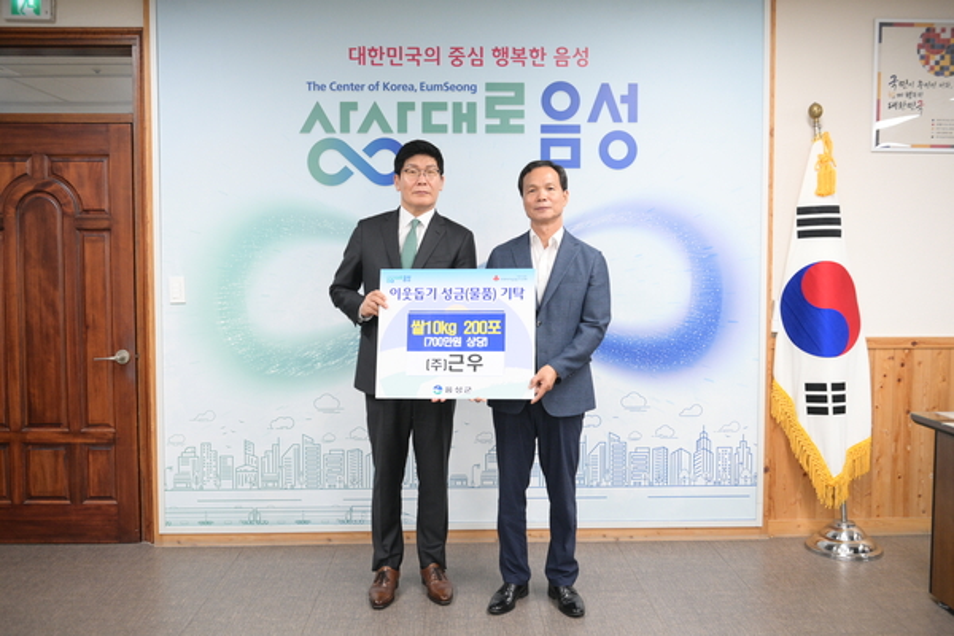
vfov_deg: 41.1
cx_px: 477
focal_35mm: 32
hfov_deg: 58.7
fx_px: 848
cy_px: 318
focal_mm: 32
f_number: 4
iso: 3200
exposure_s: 1/250
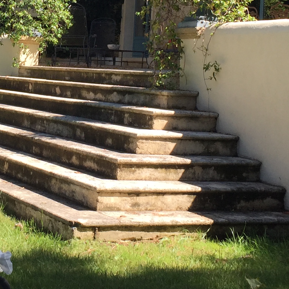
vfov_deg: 19.2
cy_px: 39
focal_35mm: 89
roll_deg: -4.5
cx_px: 74
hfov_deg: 19.4
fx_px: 841
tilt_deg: +2.0
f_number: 2.2
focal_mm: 4.15
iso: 32
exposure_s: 1/732
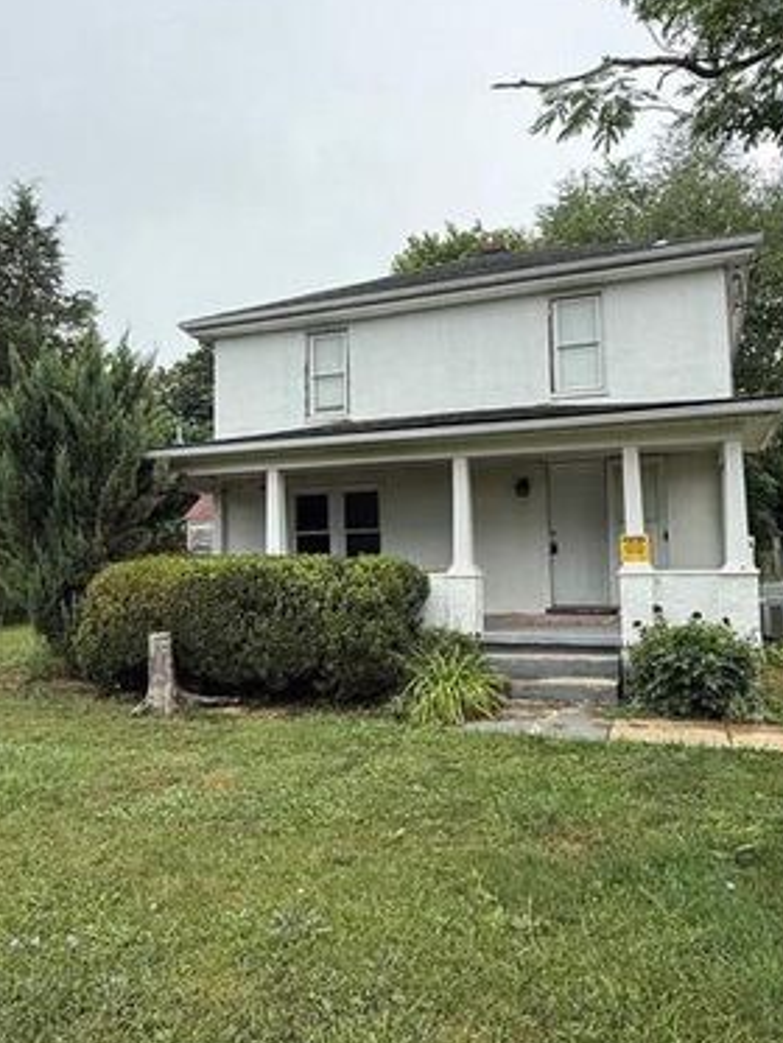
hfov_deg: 54.9
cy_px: 513
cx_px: 405
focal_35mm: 25
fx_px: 754
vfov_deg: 69.4
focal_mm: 2.22
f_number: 2.2
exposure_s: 1/1211
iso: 50
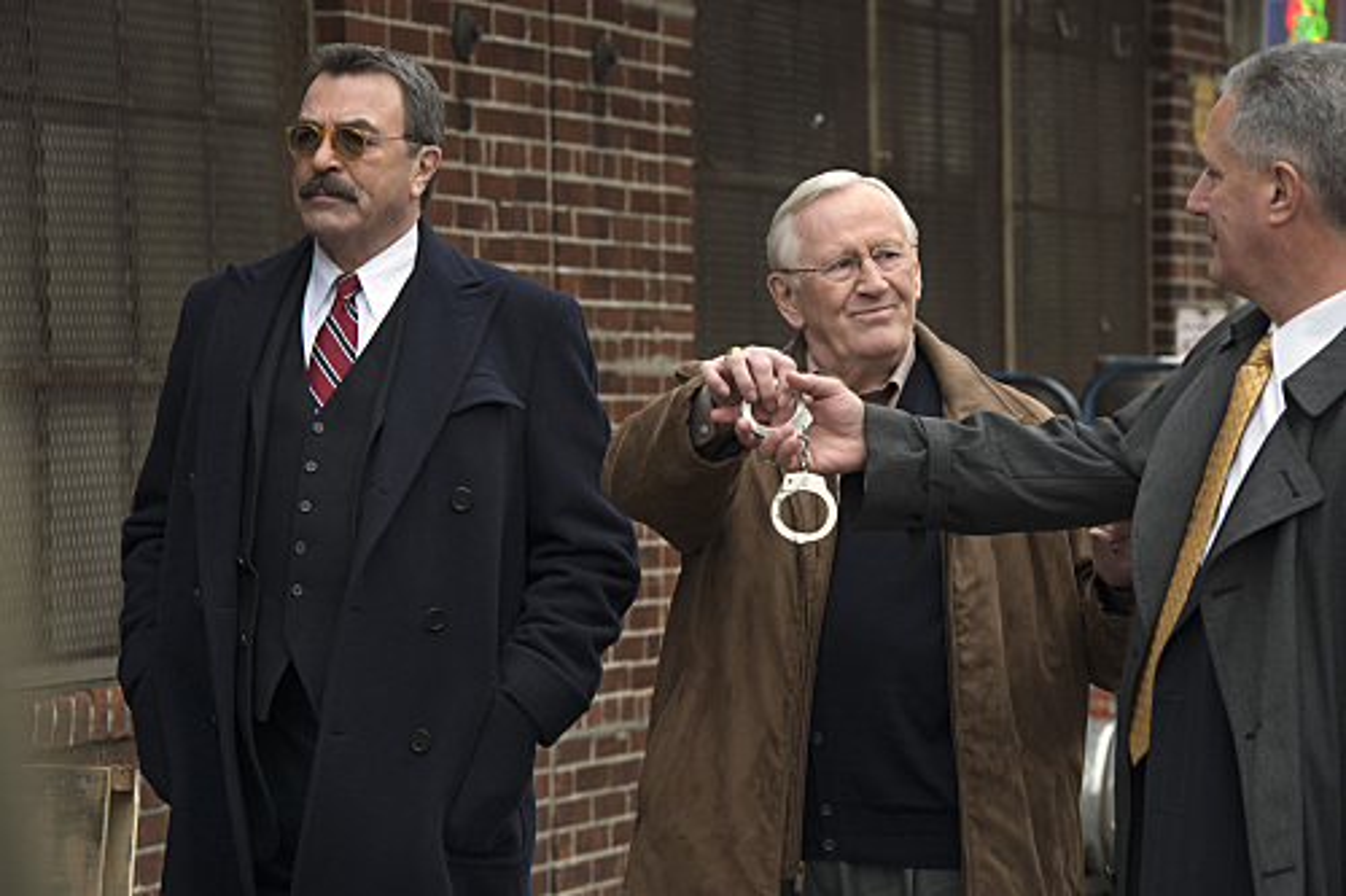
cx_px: 673
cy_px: 448
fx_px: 5046
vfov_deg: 10.2
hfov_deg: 15.2
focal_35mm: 135
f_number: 8
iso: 2000
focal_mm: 135
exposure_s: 1/125
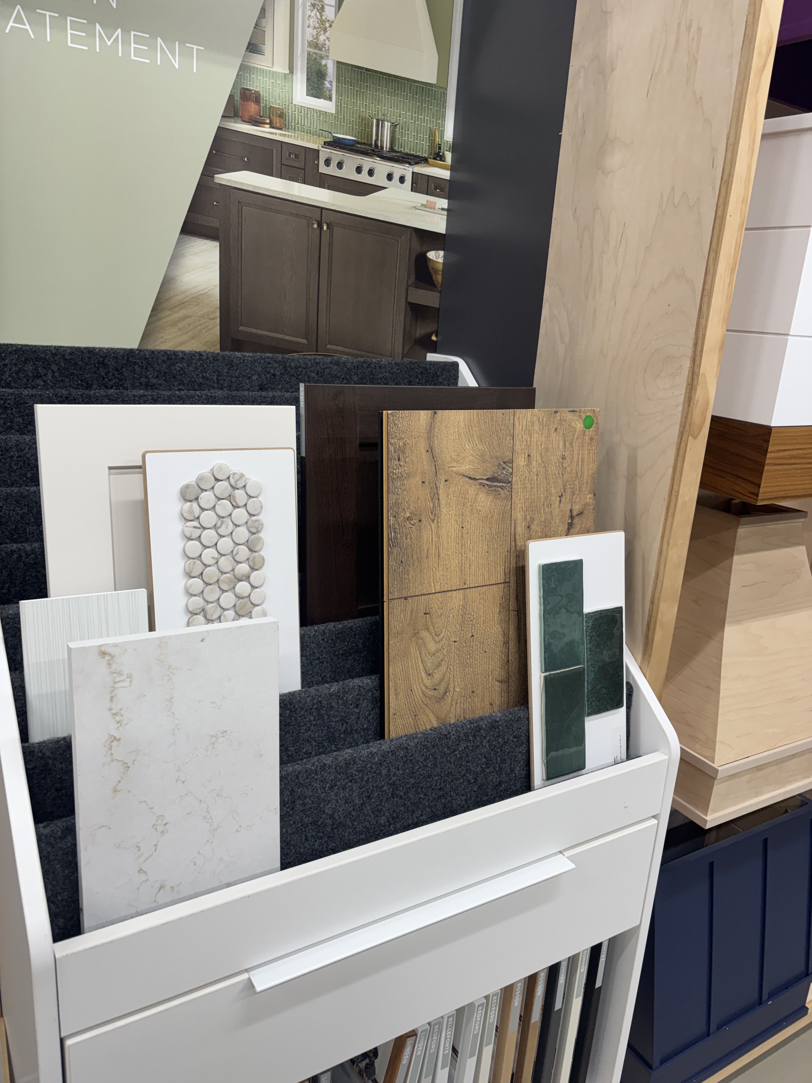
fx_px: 813
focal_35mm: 26
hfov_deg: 53.1
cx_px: 406
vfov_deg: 67.3
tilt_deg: -16.7
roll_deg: -5.2
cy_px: 542
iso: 80
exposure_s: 1/120
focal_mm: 5.96
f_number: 1.6
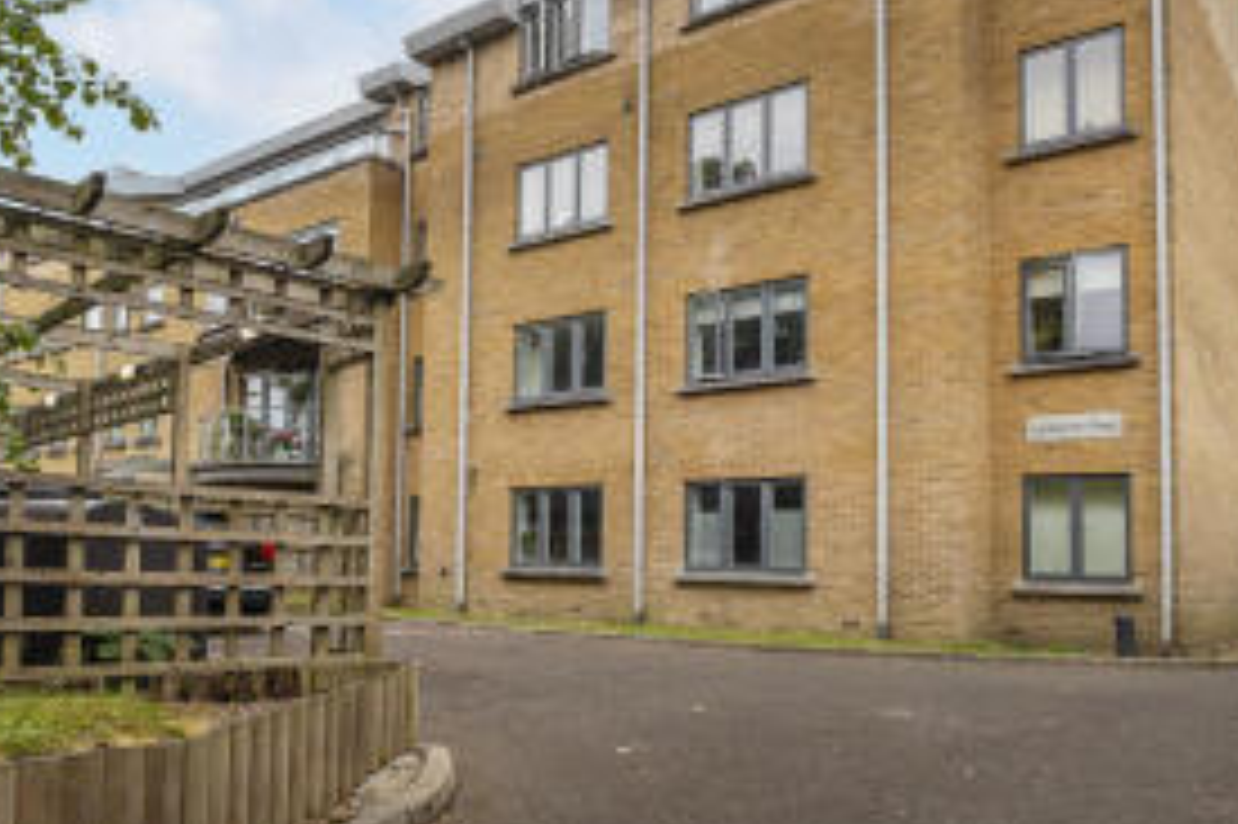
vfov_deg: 49.0
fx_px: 894
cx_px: 644
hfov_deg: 69.4
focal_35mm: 26
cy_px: 308
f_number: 5.6
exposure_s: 1/250
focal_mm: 10
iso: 320
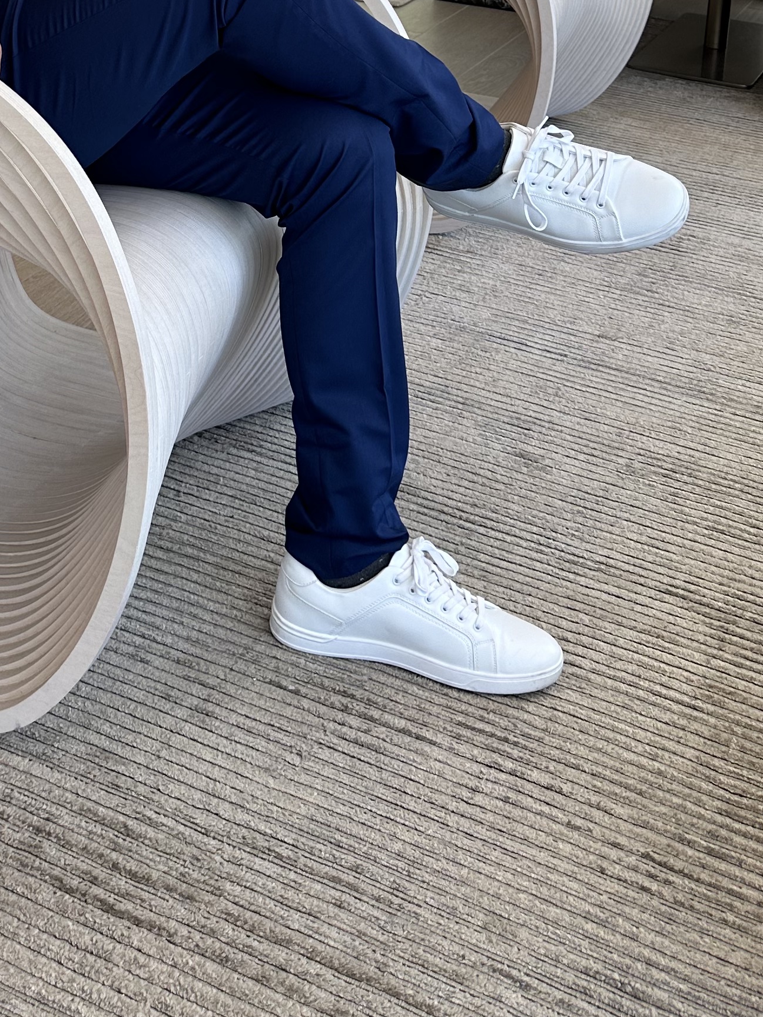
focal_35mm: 56
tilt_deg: -9.7
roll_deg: -3.2
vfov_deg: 30.7
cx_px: 193
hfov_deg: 25.8
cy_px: -99
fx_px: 1646
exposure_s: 1/120
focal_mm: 6.86
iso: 64
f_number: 1.78
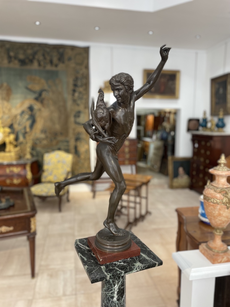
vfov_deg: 67.3
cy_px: 154
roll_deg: -0.7
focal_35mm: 26
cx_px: 115
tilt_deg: -6.9
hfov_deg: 53.1
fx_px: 230
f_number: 1.6
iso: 64
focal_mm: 4.2
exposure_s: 1/50
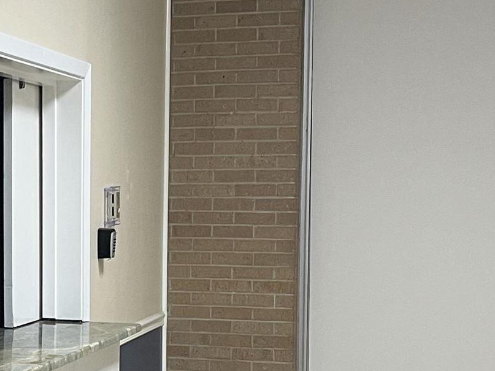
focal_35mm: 99
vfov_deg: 14.9
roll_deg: +0.5
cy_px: 269
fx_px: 1415
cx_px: -57
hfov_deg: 19.0
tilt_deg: -3.7
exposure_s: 1/60
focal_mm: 5.1
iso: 125
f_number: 1.6
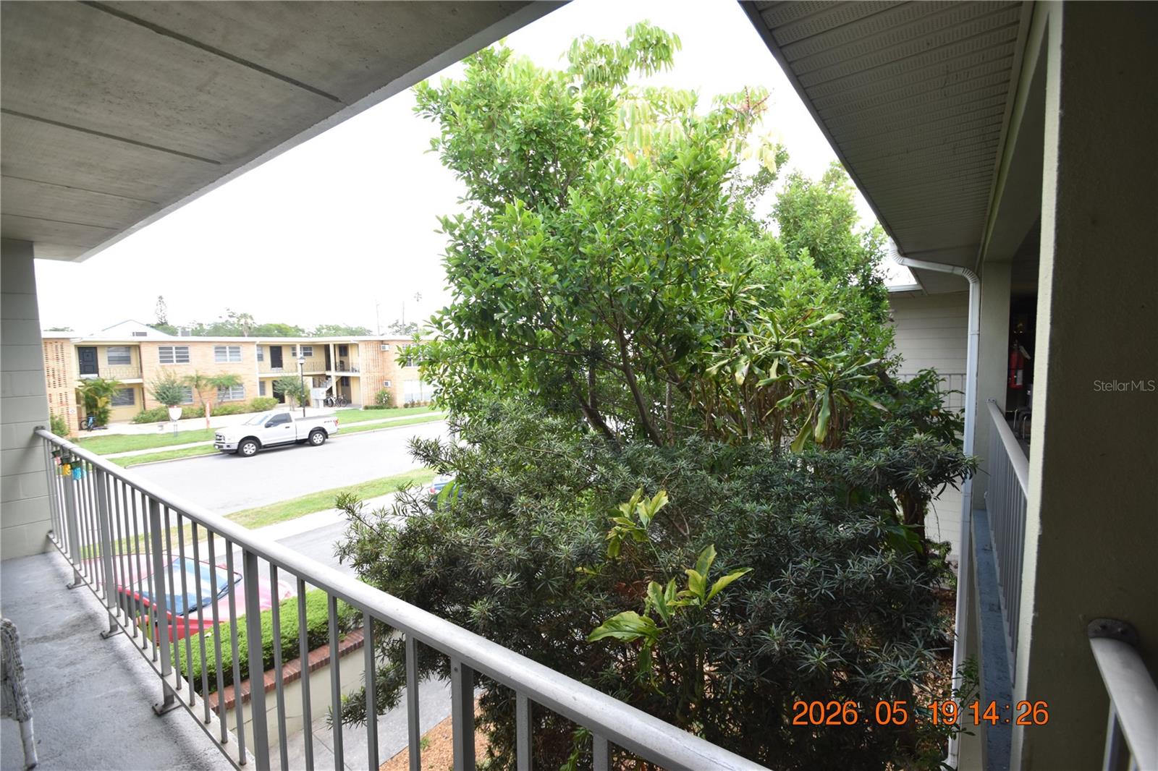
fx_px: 482
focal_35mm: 15
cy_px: 386
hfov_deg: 100.4
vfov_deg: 77.3
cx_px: 579
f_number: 6.7
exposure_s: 1/180
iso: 400
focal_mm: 10
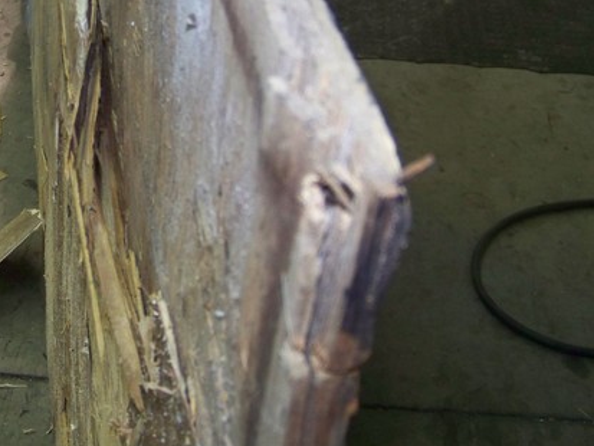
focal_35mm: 61
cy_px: 169
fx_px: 1047
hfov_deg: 31.3
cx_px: 178
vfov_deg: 24.0
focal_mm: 5.85
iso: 200
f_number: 2.8
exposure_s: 1/30
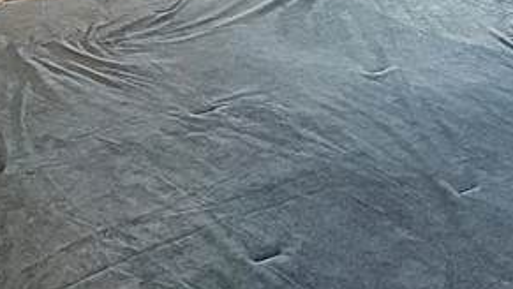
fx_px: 1252
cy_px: -113
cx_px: 317
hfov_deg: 23.1
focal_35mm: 92
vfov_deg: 12.6
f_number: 1.78
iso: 640
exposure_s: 1/40
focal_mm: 6.76
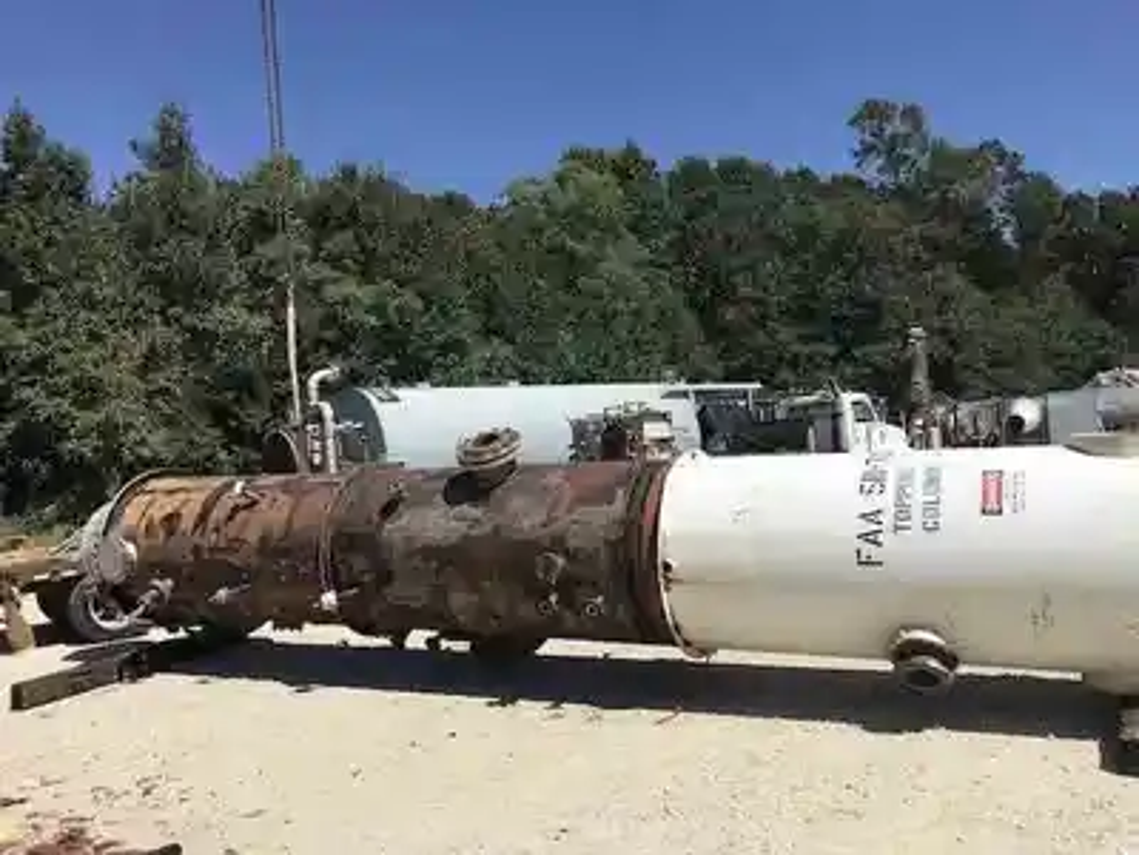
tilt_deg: +1.0
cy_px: 428
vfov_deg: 49.7
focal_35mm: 28
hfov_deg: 63.4
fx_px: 921
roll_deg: +3.2
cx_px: 570
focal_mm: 3.99
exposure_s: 1/3831
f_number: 1.8
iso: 20
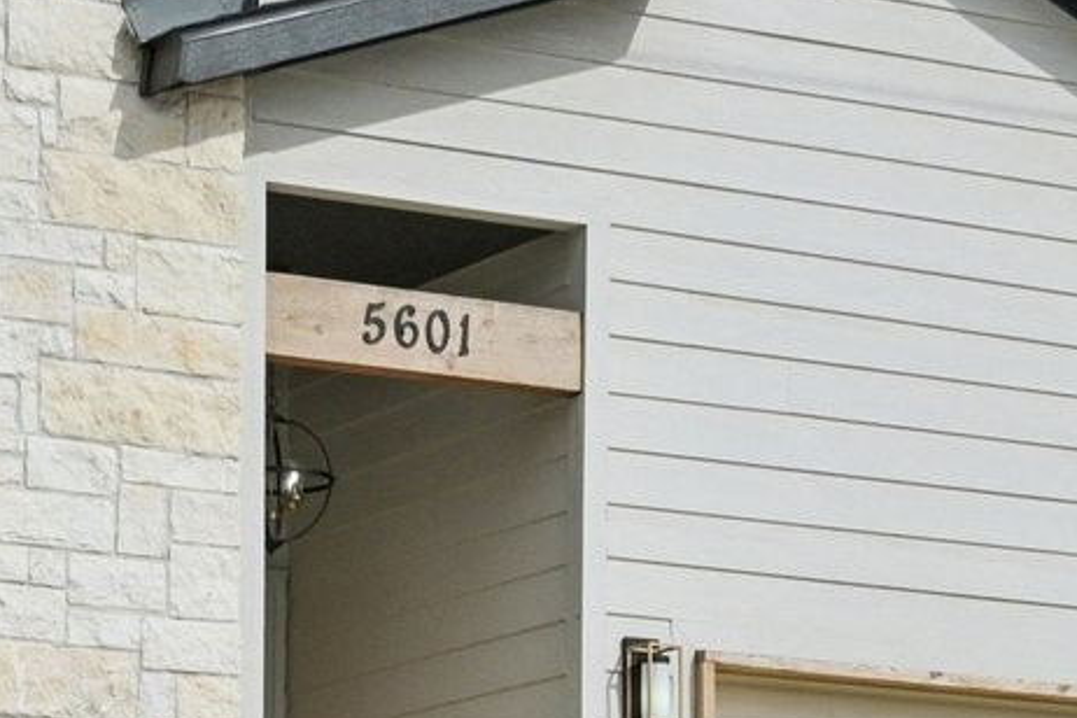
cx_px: 312
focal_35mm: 133
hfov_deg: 15.4
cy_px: 533
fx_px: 3979
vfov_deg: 10.3
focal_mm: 30
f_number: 8
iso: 400
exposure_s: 1/3200
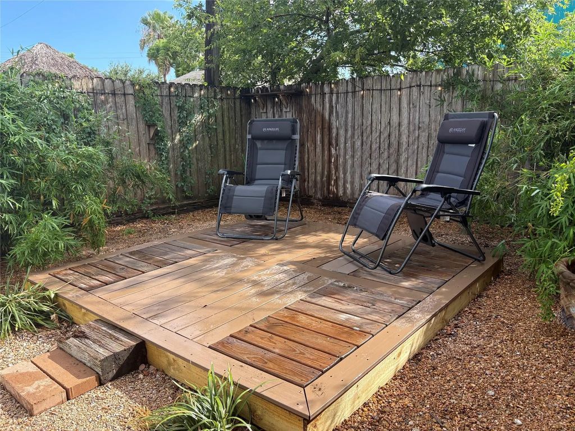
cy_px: 216
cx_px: 288
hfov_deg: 67.3
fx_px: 432
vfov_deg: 53.1
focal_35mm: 26
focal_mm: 5.96
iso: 64
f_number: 1.6
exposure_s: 1/739
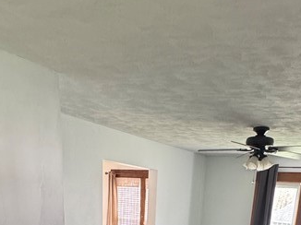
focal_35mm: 44
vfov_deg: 24.8
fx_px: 382
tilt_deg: -21.1
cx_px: 173
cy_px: 342
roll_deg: -3.6
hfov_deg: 42.9
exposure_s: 1/99
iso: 250
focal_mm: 2.22
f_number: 2.2
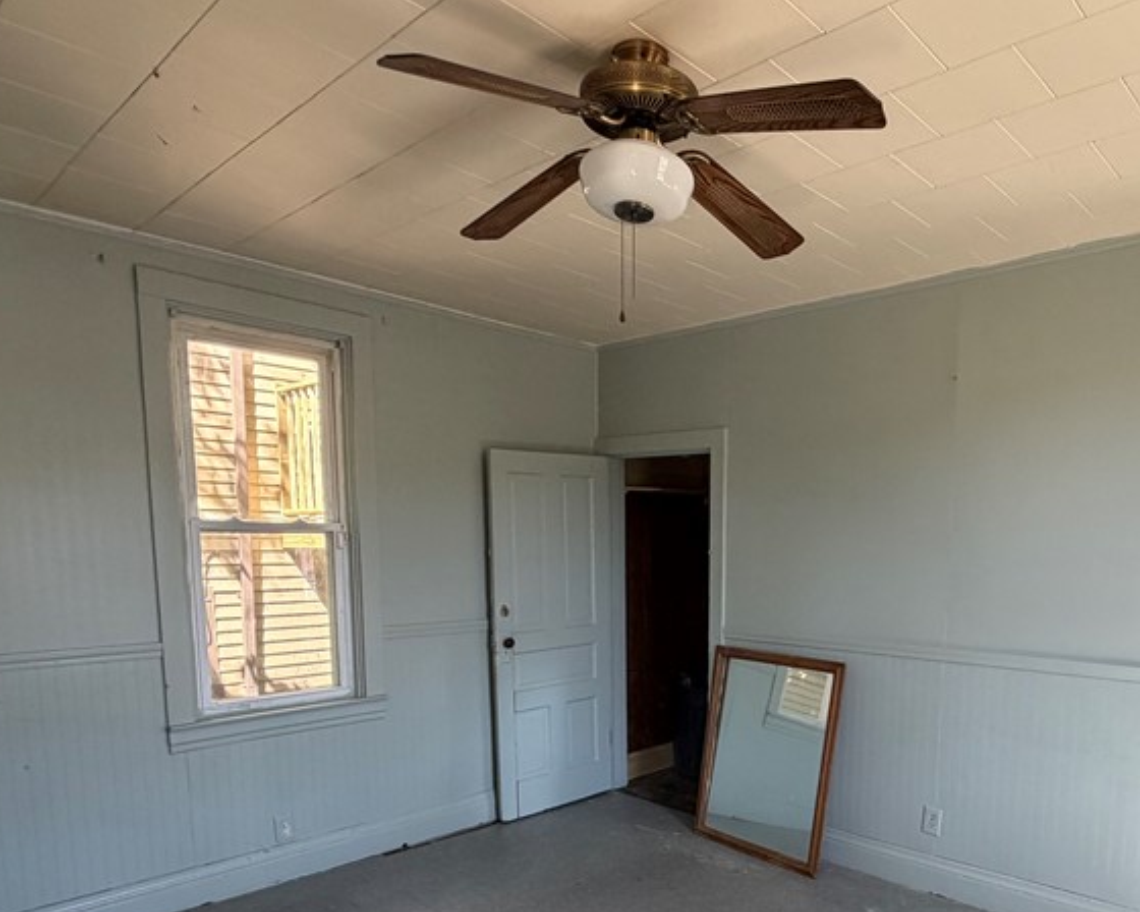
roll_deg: +1.2
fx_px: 843
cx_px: 686
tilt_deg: -6.0
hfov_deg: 67.4
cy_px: 645
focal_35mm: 25
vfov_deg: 55.0
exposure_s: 1/121
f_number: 2.2
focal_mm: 2.22
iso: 160
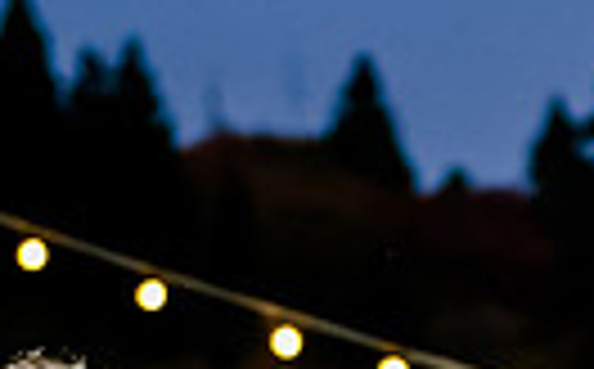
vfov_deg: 4.2
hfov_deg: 6.9
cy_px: 803
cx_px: 373
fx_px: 4945
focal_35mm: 306
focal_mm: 62
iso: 3200
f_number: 2.8
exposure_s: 1/250
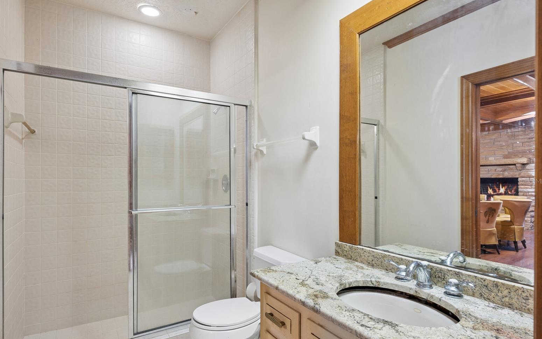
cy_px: 181
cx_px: 269
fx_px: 295
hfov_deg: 85.1
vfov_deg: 59.6
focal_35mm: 20
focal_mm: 19
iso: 200
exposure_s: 1.6
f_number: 9
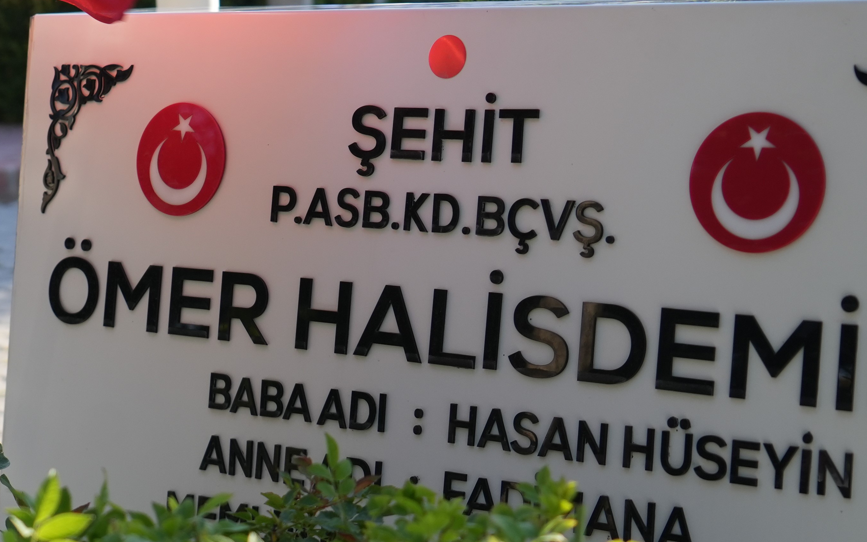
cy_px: 185
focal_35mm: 84
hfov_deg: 24.1
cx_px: 134
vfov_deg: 15.5
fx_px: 1985
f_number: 4
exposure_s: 1/500
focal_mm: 32
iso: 320
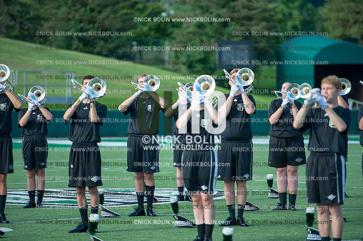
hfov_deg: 10.3
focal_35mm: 200
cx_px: 182
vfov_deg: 6.9
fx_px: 2015
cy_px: 120
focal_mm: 200
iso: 160
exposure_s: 1/1000
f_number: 2.8
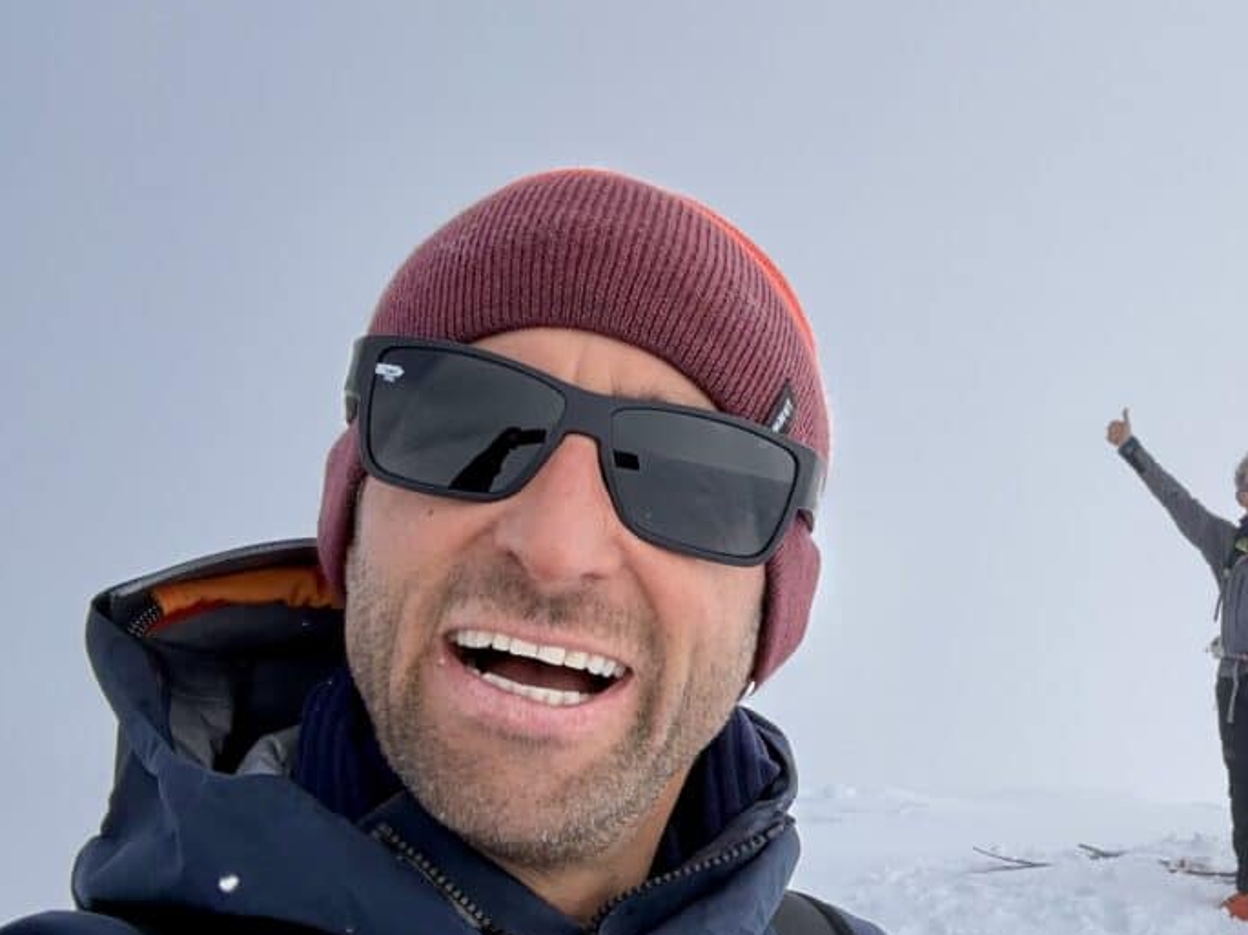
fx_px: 1549
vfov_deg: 33.3
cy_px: 623
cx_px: 1162
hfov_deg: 40.0
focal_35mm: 43
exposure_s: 1/2558
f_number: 1.9
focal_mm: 2.69
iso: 25
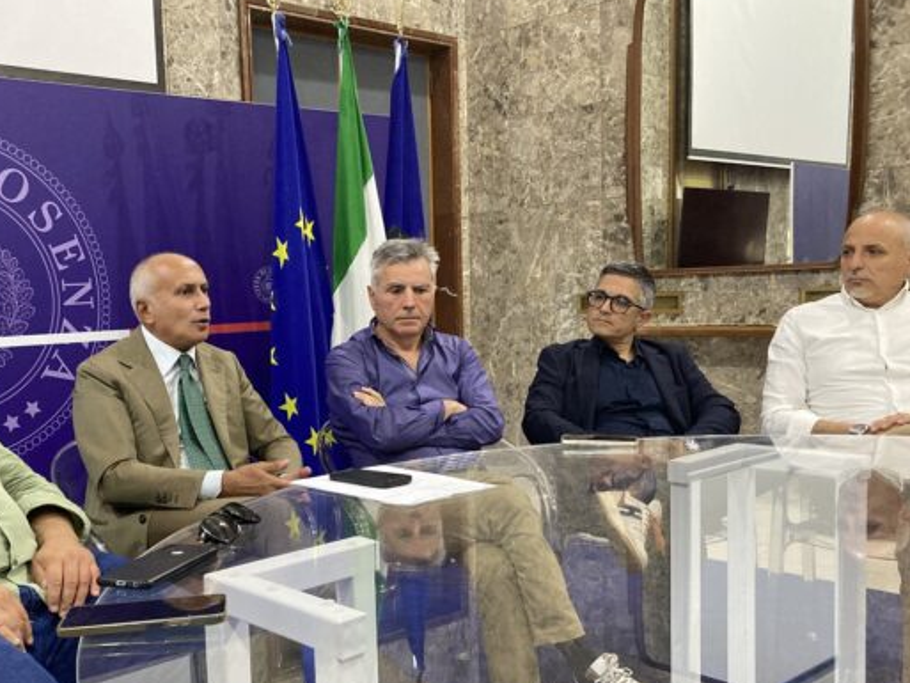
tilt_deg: -5.5
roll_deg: +2.1
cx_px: 337
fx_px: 999
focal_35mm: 38
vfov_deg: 37.6
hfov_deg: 48.5
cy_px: 406
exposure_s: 1/50
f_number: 1.8
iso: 320
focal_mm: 3.99
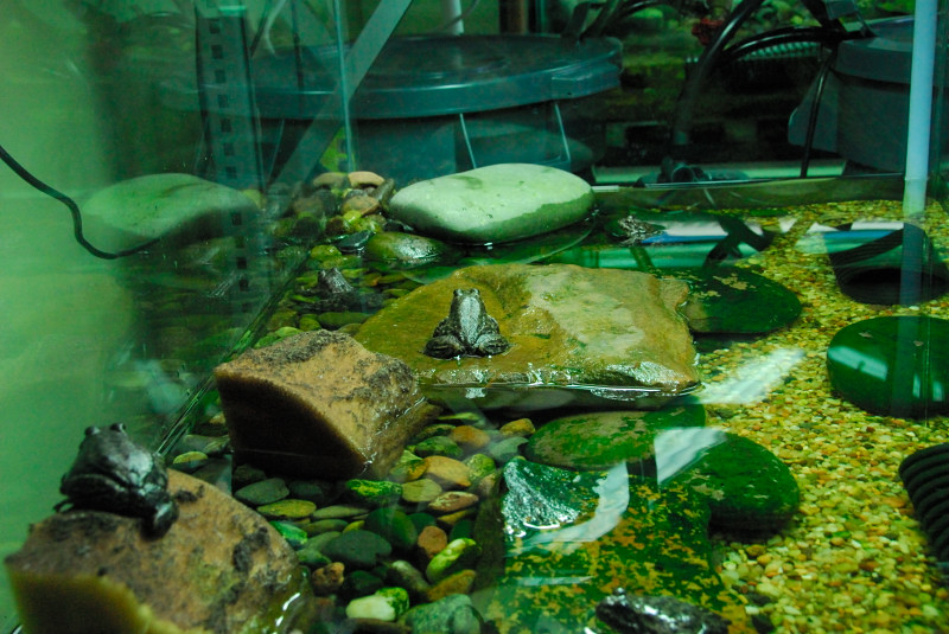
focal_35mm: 52
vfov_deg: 25.8
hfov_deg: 37.8
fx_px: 1385
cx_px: 474
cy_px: 317
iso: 1600
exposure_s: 1/60
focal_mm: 35
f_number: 8
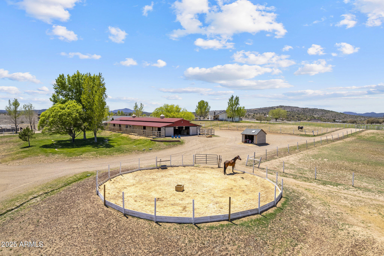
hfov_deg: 78.6
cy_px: 128
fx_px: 235
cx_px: 192
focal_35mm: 22
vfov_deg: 57.2
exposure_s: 1/100
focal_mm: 8.38
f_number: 2.8
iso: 100
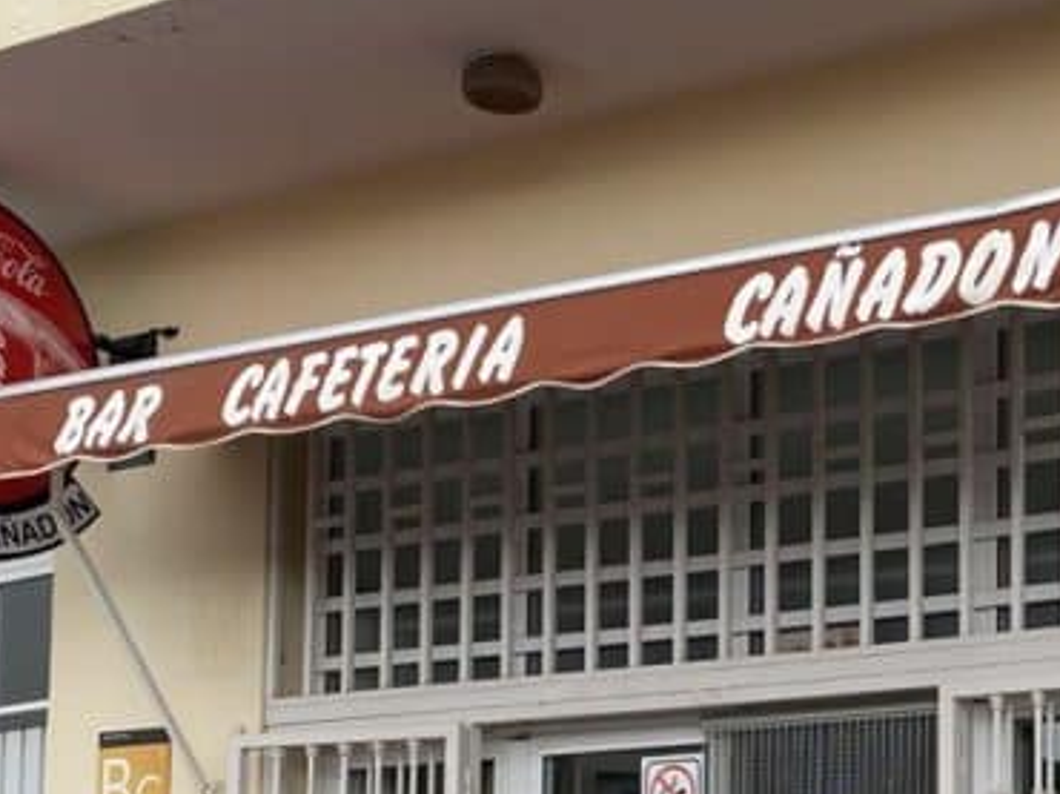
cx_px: 1043
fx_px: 2203
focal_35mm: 72
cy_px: 871
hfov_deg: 25.8
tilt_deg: +2.7
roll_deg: +0.2
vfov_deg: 19.6
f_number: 1.8
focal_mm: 4.25
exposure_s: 1/673
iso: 32
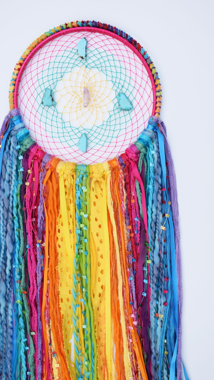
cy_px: 190
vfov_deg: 49.4
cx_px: 88
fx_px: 414
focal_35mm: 41
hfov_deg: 29.0
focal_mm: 26
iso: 320
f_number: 8
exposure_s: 1/250
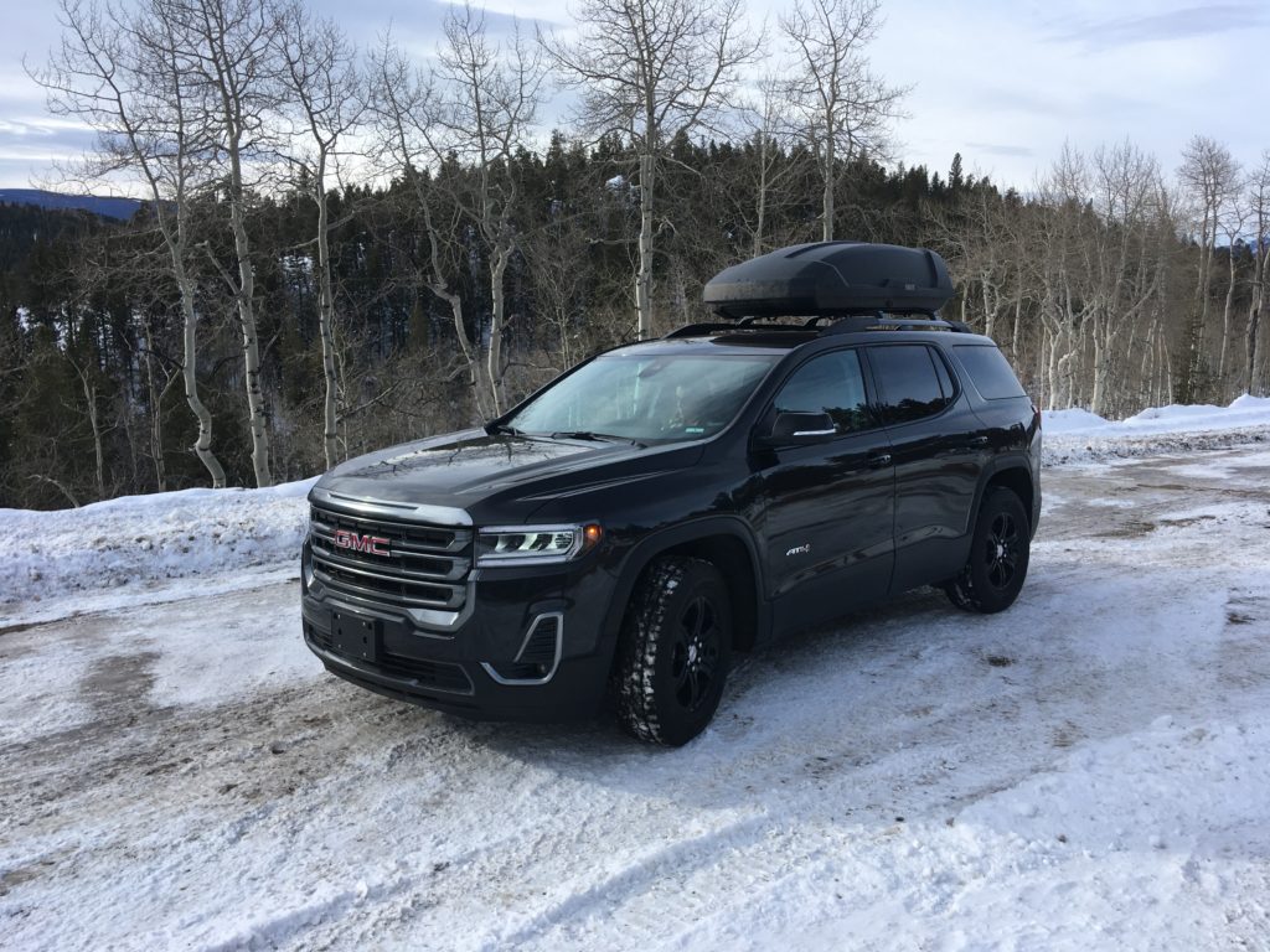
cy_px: 476
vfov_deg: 48.2
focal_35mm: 29
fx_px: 1064
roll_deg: -1.0
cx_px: 635
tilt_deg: -11.6
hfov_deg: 61.7
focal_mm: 4.15
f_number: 2.2
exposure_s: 1/746
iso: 25
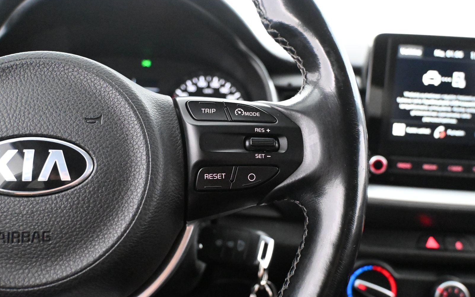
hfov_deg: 61.2
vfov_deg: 40.6
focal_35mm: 31
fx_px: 401
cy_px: 147
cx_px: 240
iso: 12800
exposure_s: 1/50
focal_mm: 20
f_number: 3.8
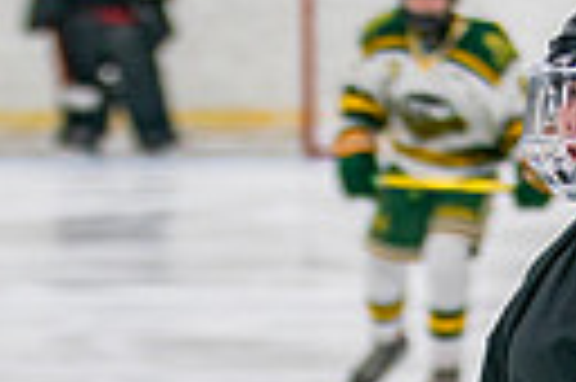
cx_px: 715
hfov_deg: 3.2
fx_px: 10179
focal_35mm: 637
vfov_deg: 2.1
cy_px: 677
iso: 800
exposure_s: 1/640
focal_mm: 100
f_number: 2.8
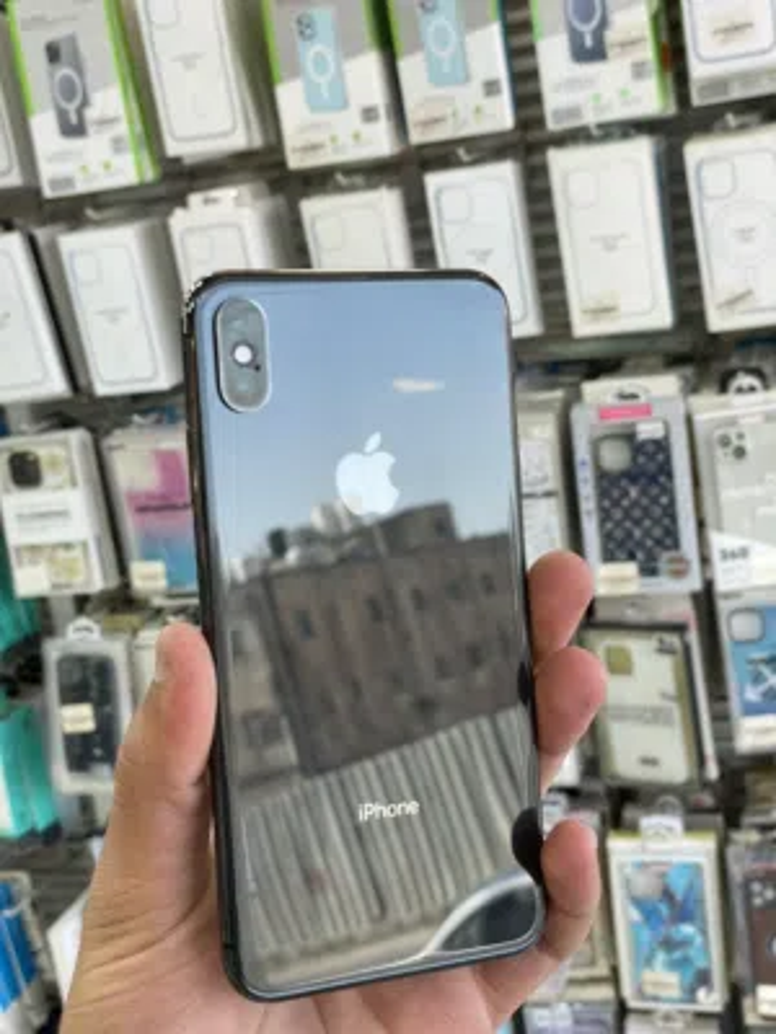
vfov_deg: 36.8
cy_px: 517
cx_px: 388
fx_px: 1554
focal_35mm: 52
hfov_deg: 28.0
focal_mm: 6
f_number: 2
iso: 40
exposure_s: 1/100
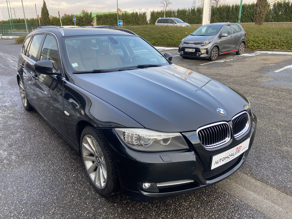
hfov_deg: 67.3
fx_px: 219
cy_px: 110
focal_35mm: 26
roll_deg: +0.0
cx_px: 146
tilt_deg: -19.8
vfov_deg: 53.1
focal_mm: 4.25
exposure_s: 1/121
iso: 40
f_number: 1.8
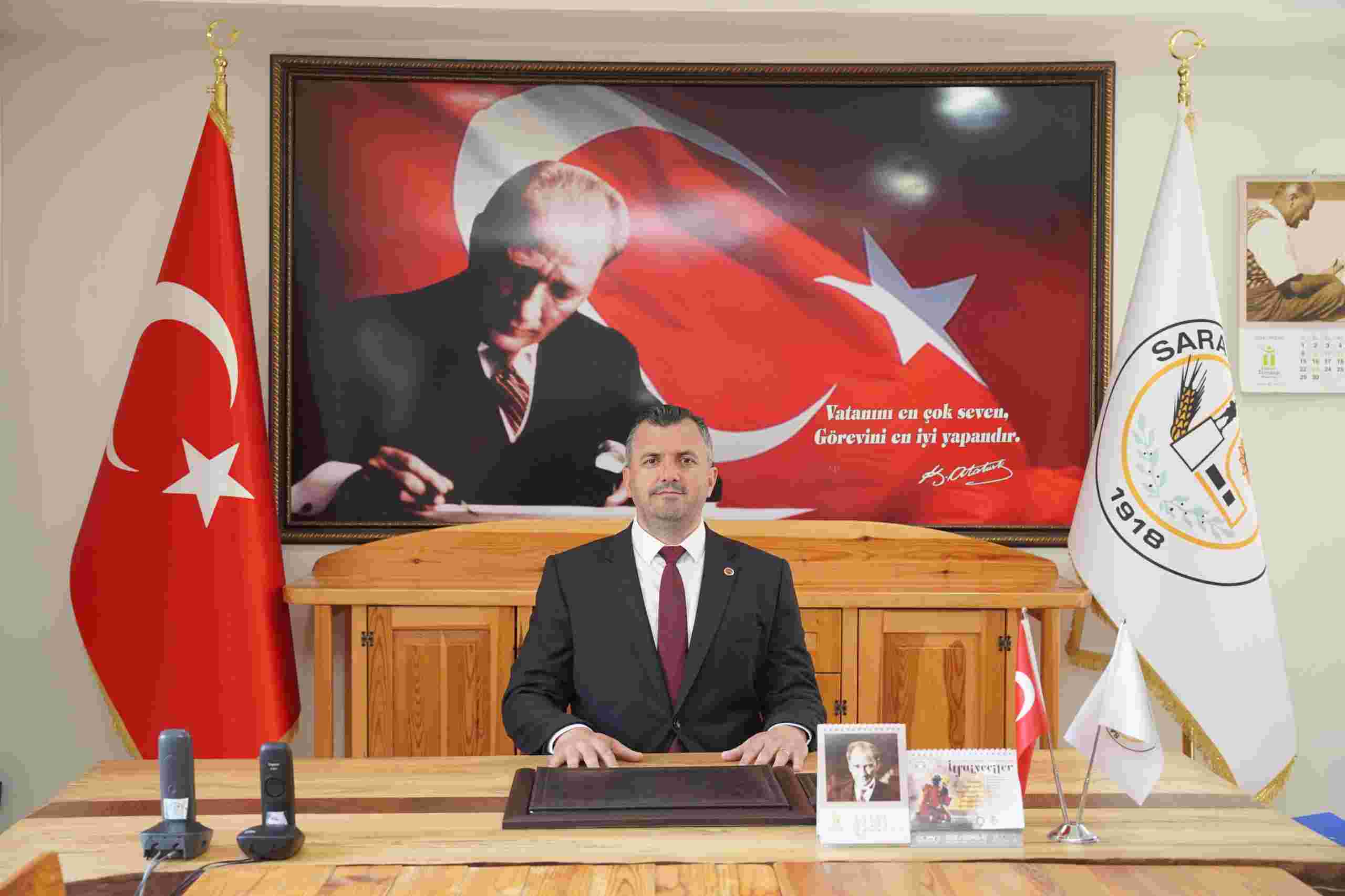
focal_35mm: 44
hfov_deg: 44.9
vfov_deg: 30.8
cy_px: 448
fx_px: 1629
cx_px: 672
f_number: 4
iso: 2000
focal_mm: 43.6
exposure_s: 1/160
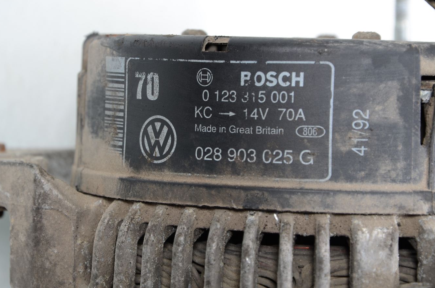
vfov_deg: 7.2
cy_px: 122
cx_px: 189
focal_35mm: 189
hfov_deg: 10.9
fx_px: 2273
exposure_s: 1/160
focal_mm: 105
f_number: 9
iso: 100
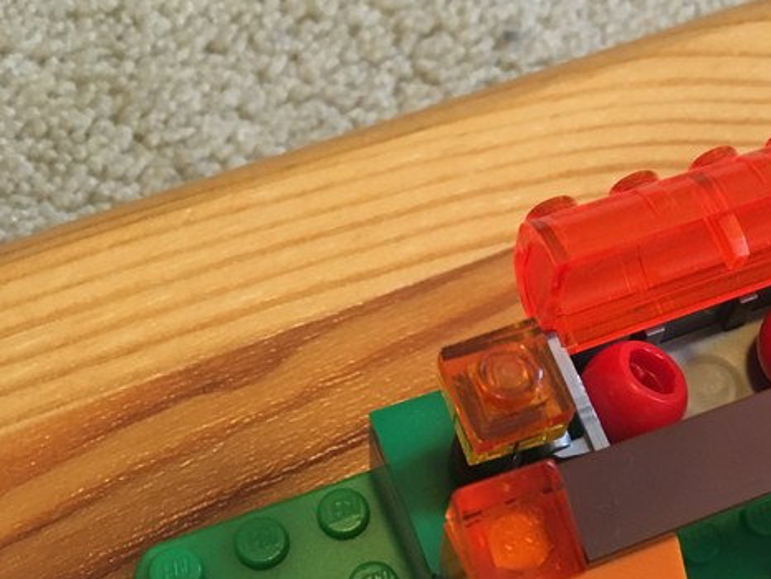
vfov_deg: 25.7
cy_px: 466
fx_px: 1248
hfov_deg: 32.5
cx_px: 705
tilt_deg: -69.2
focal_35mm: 56
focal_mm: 4.15
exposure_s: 1/20
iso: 200
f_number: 2.2
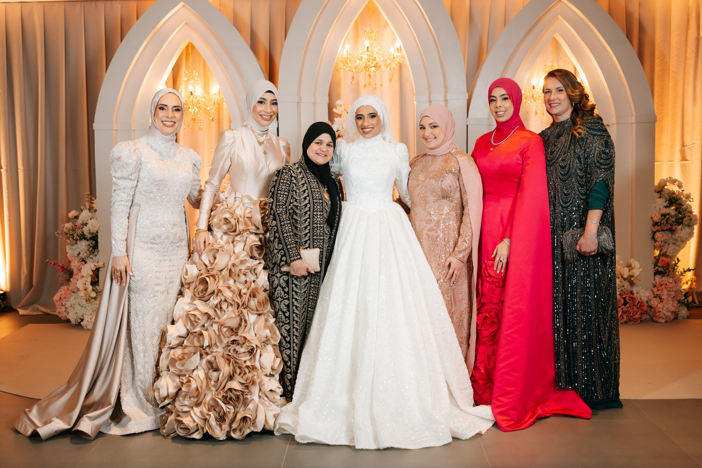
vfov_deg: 33.7
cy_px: 232
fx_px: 773
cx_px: 348
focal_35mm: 40
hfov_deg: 48.9
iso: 320
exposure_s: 1/200
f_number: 2.8
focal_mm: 39
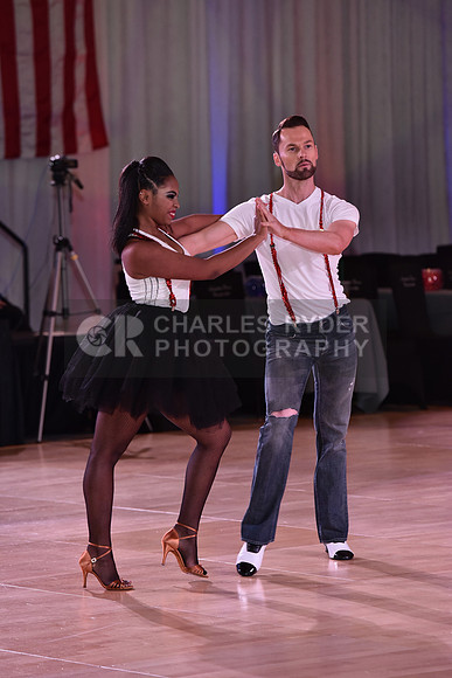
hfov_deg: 7.6
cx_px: 226
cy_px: 339
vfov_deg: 11.4
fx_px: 3388
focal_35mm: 180
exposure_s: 1/250
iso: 1600
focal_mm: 180
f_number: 5
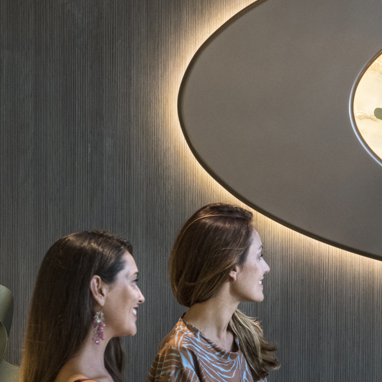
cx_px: 476
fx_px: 4844
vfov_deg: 4.5
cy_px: 291
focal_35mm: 388
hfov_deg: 4.5
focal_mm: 140
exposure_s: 1/15
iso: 1000
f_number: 8
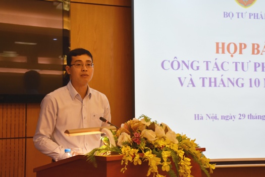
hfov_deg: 31.9
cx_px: 132
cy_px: 88
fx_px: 464
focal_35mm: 63
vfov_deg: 21.6
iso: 800
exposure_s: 1/125
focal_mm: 42
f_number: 5.6
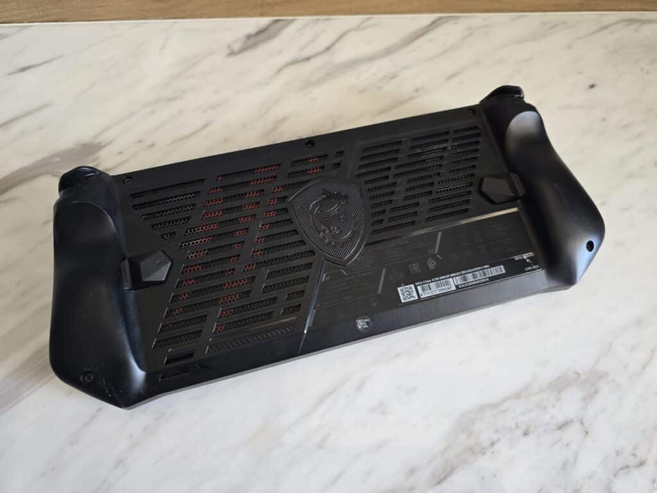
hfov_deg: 73.9
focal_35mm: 23
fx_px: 437
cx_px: 328
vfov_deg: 58.9
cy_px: 246
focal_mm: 6.3
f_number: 1.7
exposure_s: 1/120
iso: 400
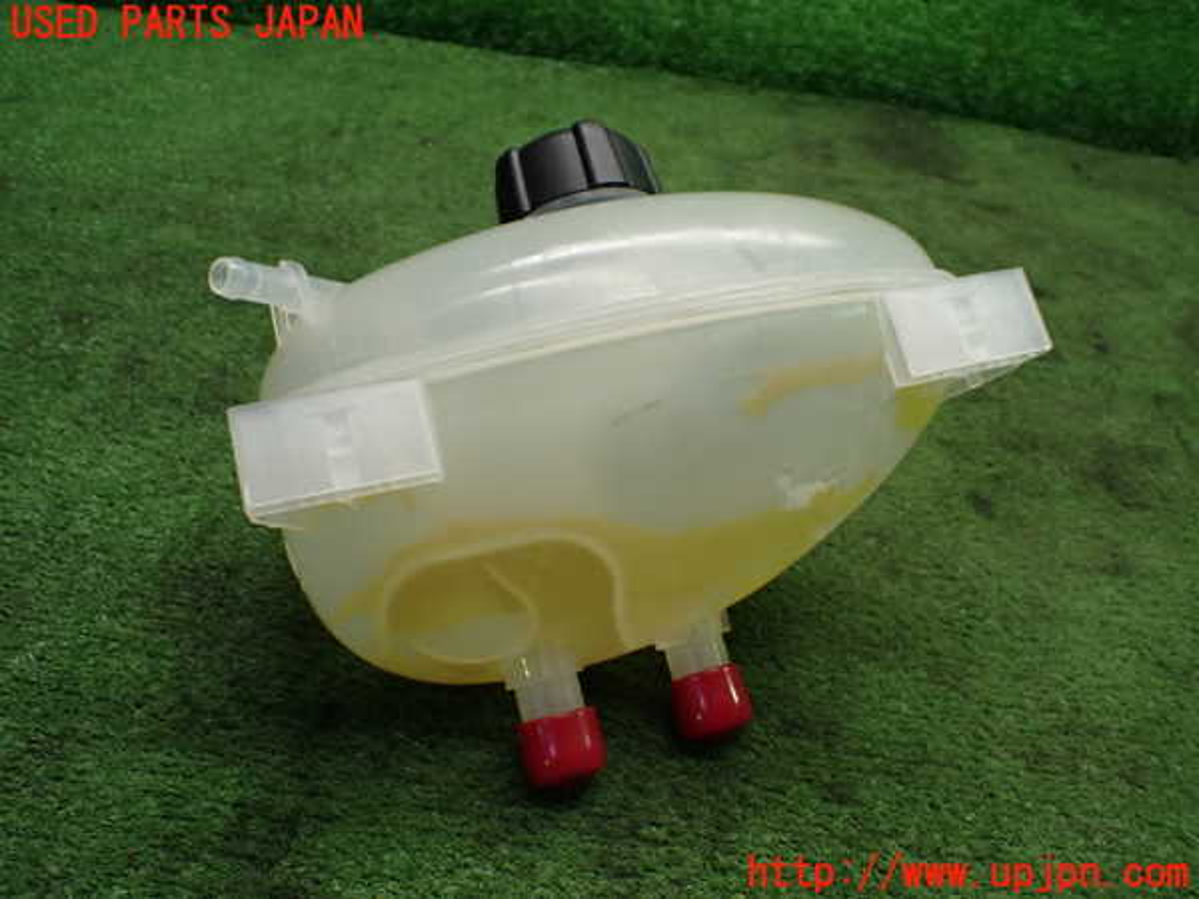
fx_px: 1039
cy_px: 450
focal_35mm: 30
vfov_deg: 46.8
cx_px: 600
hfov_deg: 60.0
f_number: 2.3
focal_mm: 5.4
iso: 400
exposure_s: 1/125
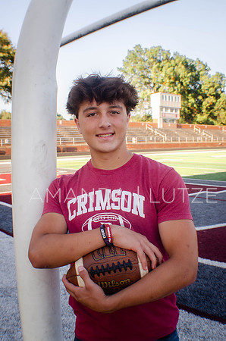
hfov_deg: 25.6
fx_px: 497
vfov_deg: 37.9
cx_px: 113
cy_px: 170
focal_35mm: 52
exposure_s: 1/160
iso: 200
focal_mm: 35
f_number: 6.3
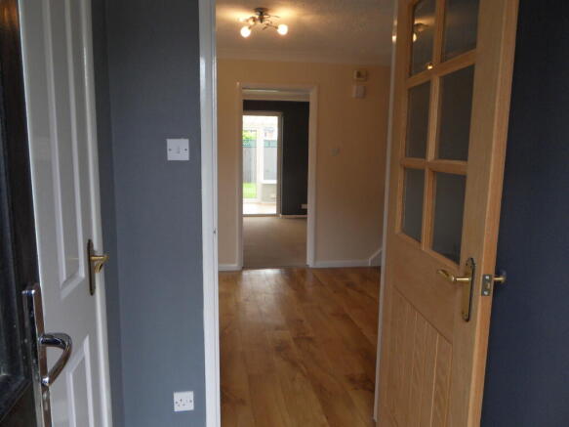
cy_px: 214
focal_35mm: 24
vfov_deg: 56.8
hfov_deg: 71.6
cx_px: 284
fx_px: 394
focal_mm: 4.2
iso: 100
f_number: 3.3
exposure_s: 1/30
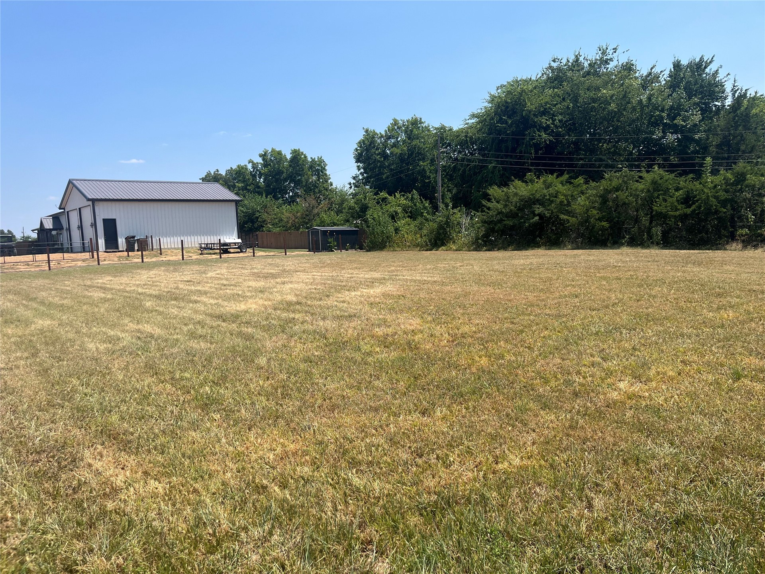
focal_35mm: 26
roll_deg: +3.8
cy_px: 287
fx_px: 575
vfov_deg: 53.1
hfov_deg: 67.3
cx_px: 382
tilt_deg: -5.6
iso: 50
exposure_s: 1/3135
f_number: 1.6
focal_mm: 5.1
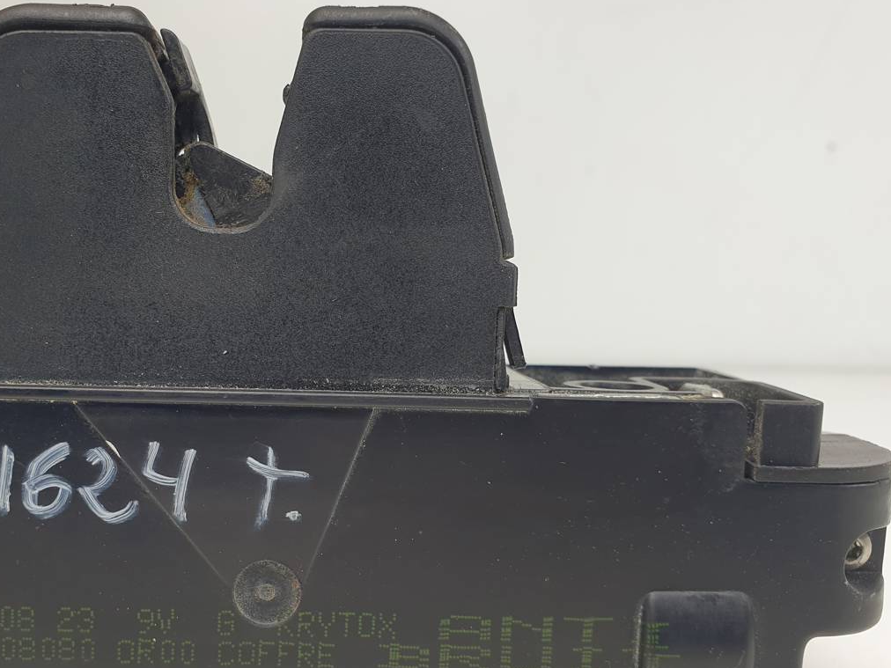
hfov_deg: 49.2
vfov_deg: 38.6
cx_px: 289
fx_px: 952
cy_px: 359
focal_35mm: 37
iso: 64
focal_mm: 4.3
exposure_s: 1/100
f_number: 2.4
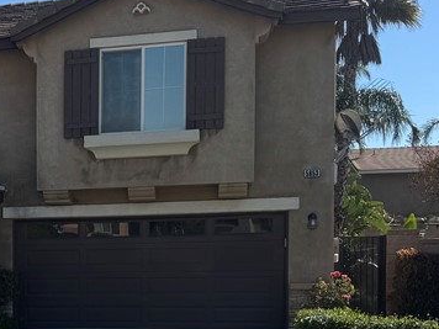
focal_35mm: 69
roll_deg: +1.0
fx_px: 875
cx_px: -32
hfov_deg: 26.2
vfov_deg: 20.7
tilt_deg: -3.3
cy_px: 319
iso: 80
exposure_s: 1/5814
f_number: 1.78
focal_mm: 6.76
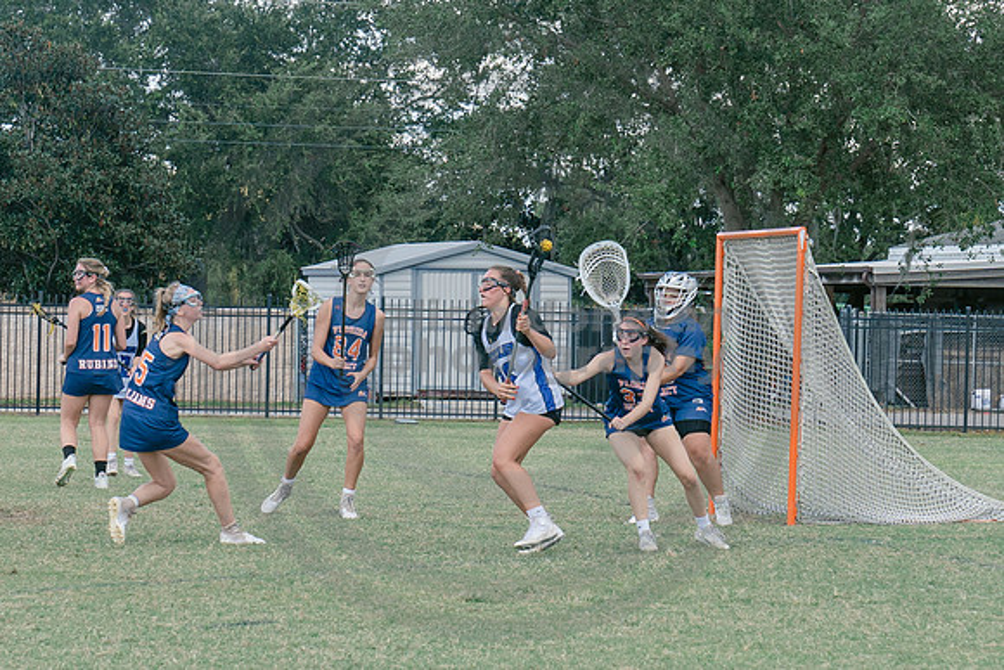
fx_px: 4750
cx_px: 478
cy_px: 351
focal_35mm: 170
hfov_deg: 12.1
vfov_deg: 8.1
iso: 250
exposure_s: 1/500
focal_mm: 70
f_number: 5.6
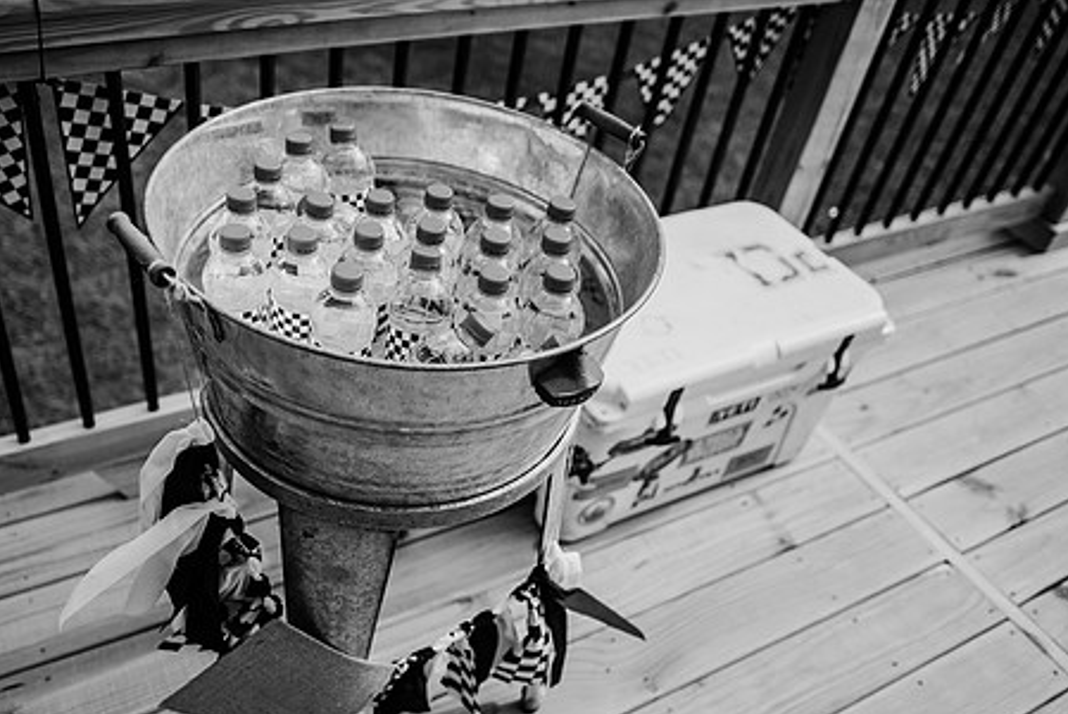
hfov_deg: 59.8
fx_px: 920
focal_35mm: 31
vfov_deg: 42.4
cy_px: 382
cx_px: 438
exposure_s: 1/1250
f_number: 2.2
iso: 100
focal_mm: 24
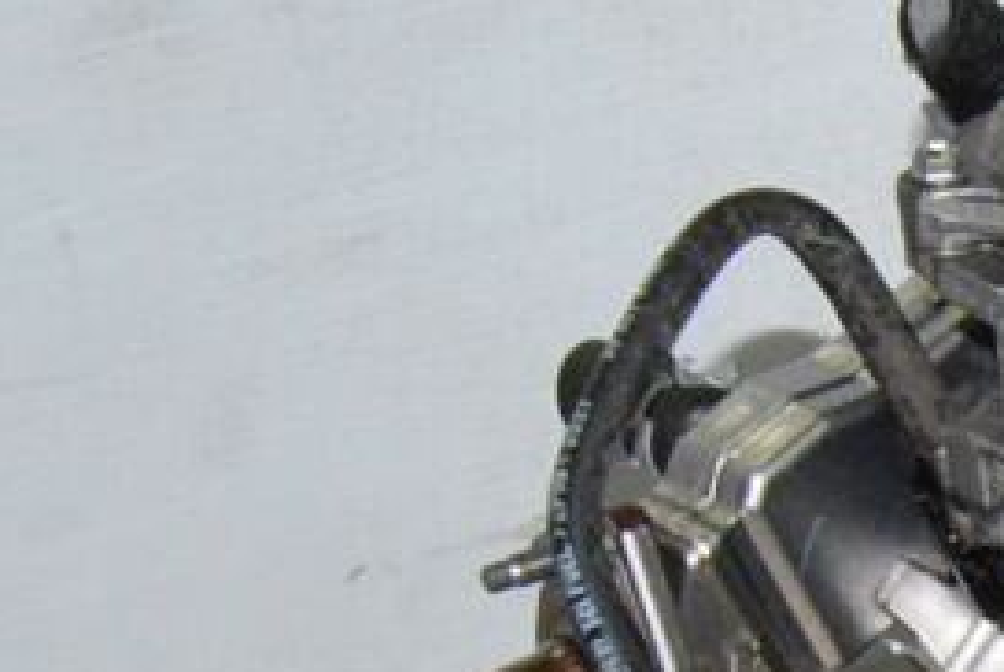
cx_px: 2174
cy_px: 1494
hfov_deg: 8.4
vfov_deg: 5.8
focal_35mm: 229
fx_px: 6393
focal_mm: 26
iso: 400
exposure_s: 1/200
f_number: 9
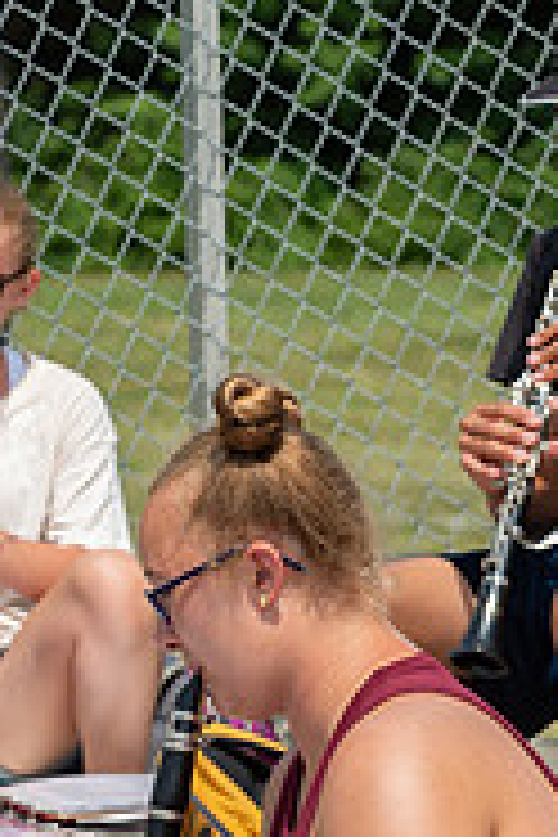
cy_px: 626
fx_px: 7323
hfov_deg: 4.4
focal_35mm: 315
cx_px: 207
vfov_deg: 6.5
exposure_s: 1/500
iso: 160
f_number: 8
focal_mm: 130
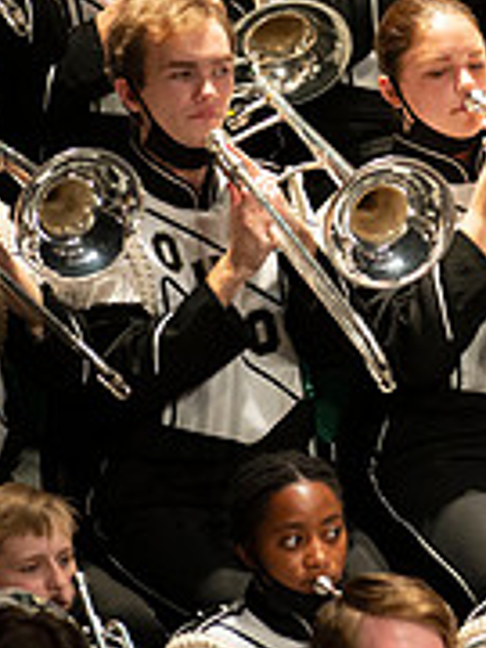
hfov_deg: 1.6
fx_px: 17409
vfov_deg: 2.1
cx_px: 990
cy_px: 22
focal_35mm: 930
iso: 3200
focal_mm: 300
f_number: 2.8
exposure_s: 1/500
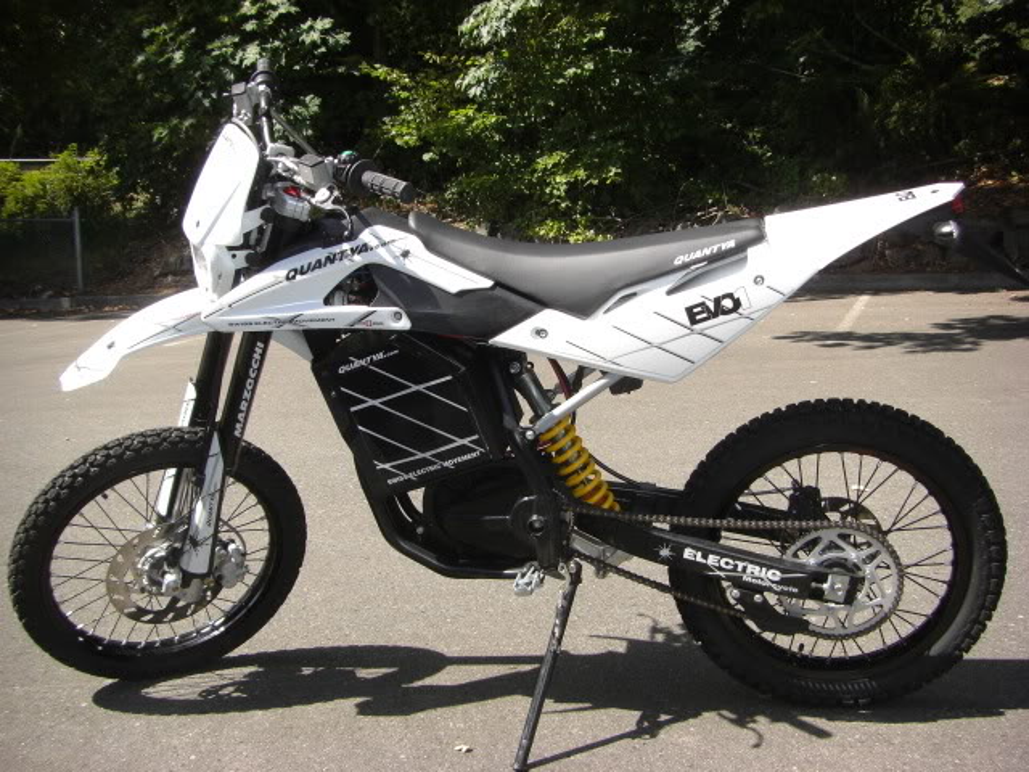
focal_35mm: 38
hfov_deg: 49.0
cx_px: 514
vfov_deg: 37.7
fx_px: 1130
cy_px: 386
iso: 50
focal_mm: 6.3
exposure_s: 1/320
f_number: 3.4
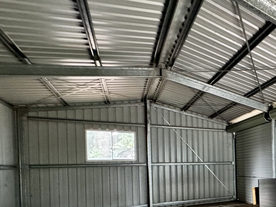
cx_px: 273
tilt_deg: -0.5
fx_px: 231
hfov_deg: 50.4
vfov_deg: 45.6
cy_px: 167
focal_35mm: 29
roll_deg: +1.5
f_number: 2.2
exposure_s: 1/60
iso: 1250
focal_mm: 2.22
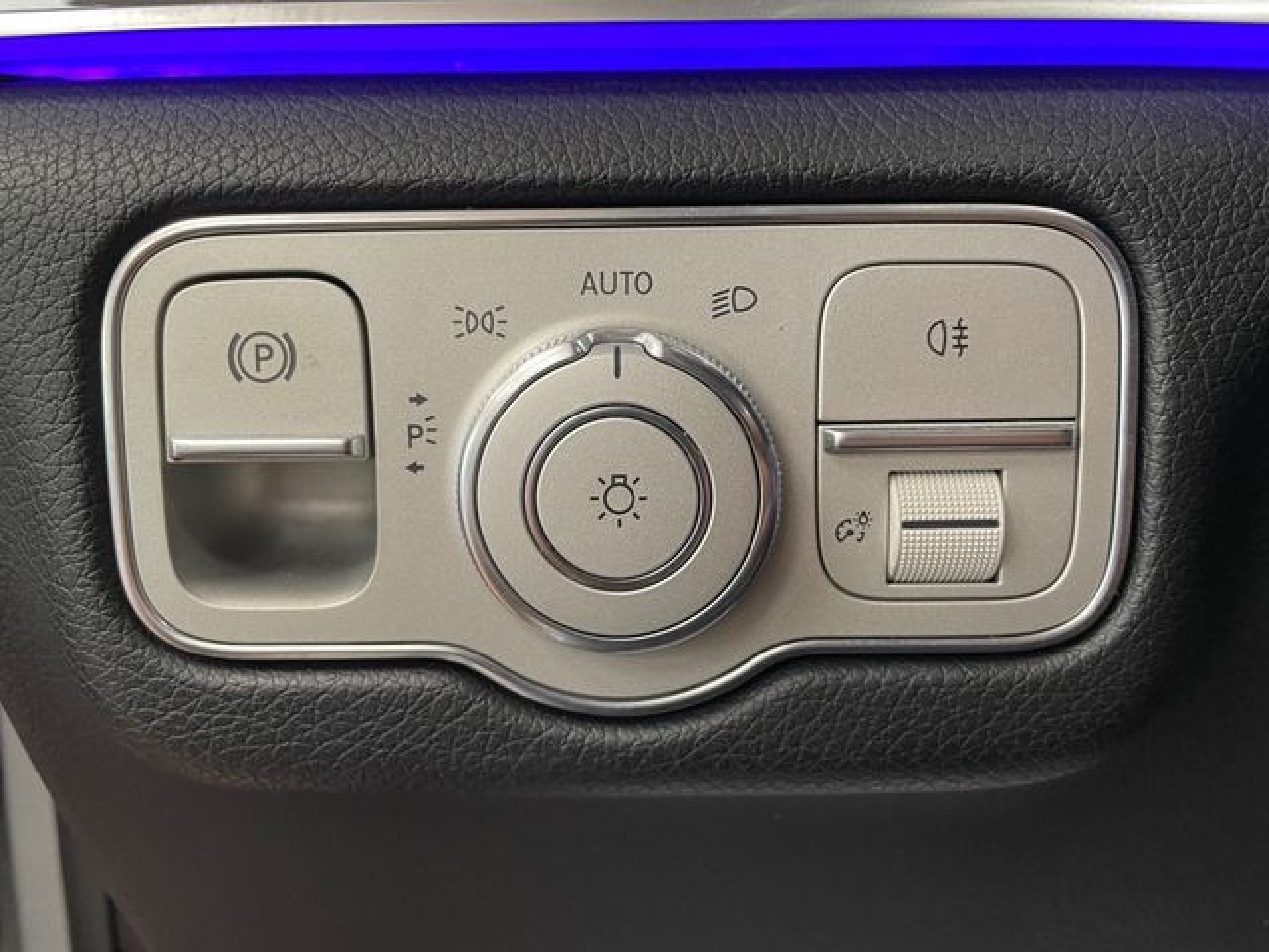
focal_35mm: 26
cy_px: 476
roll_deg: +1.3
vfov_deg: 53.1
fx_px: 953
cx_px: 634
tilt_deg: -7.4
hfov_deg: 67.3
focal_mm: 4.2
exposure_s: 1/60
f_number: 1.6
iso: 160
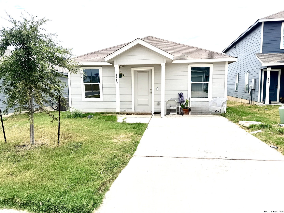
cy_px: 106
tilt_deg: -6.2
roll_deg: +1.1
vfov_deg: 56.8
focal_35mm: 24
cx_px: 142
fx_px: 197
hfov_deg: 71.6
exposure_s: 1/8130
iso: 80
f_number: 1.78
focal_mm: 6.76
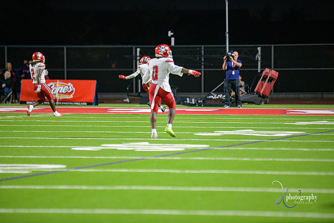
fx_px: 2784
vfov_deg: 4.6
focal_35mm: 300
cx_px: 167
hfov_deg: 6.9
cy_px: 112
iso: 2000
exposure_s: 1/250
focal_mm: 300
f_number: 2.8
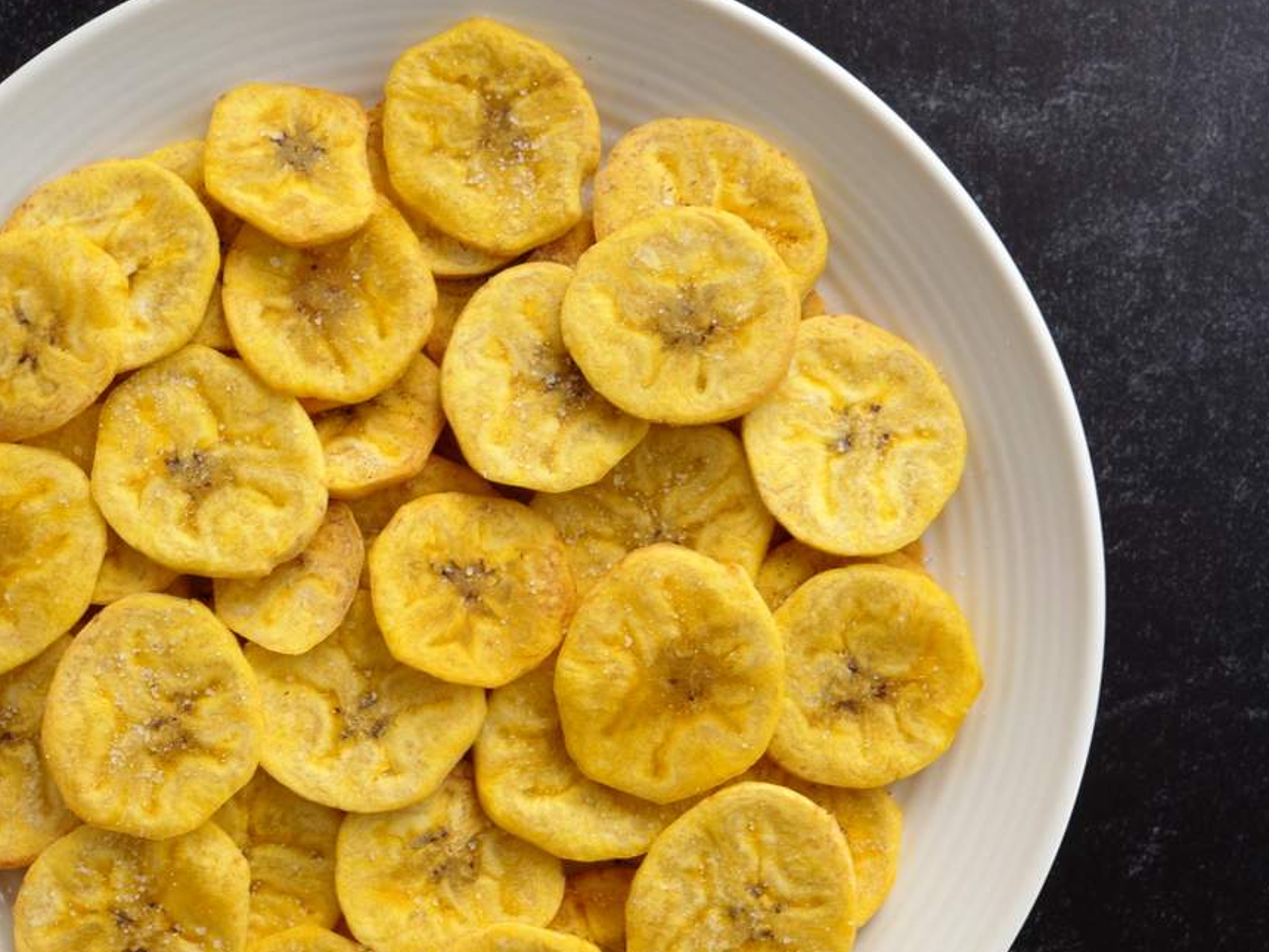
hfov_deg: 36.0
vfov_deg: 27.4
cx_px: 483
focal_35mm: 53
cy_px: 623
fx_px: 1943
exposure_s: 1/80
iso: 200
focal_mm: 19
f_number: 5
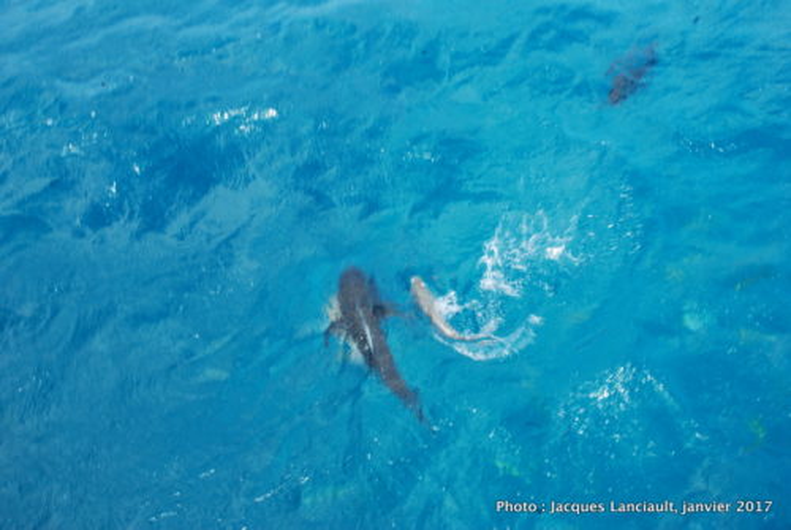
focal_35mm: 46
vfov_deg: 29.0
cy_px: 265
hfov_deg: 42.3
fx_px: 1023
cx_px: 396
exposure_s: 1/50
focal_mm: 31
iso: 500
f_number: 22
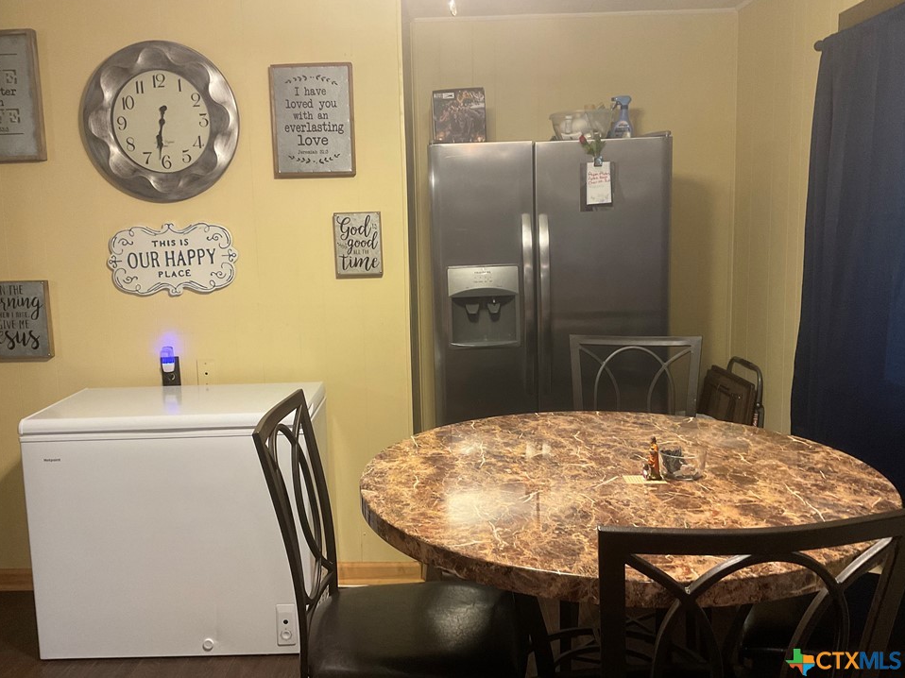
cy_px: 332
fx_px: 810
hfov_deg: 58.4
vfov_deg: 45.4
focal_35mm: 31
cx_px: 440
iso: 160
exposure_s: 1/60
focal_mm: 3
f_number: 1.8
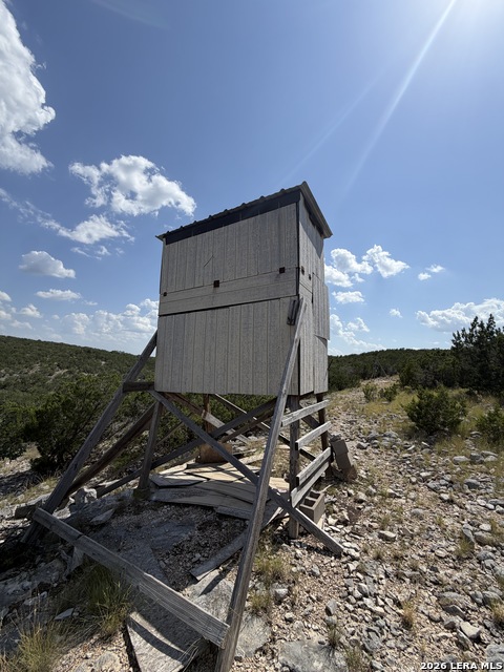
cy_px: 336
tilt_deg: +7.0
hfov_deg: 85.7
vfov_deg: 102.1
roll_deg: -3.8
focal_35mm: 14
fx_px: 272
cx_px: 252
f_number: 2.2
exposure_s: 1/1399
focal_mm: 2.22
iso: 20
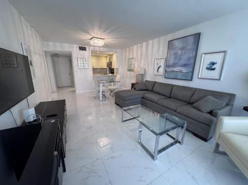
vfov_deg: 85.6
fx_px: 100
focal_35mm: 14
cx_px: 124
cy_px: 92
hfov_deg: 102.1
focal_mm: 2.22
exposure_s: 1/60
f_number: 2.2
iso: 200
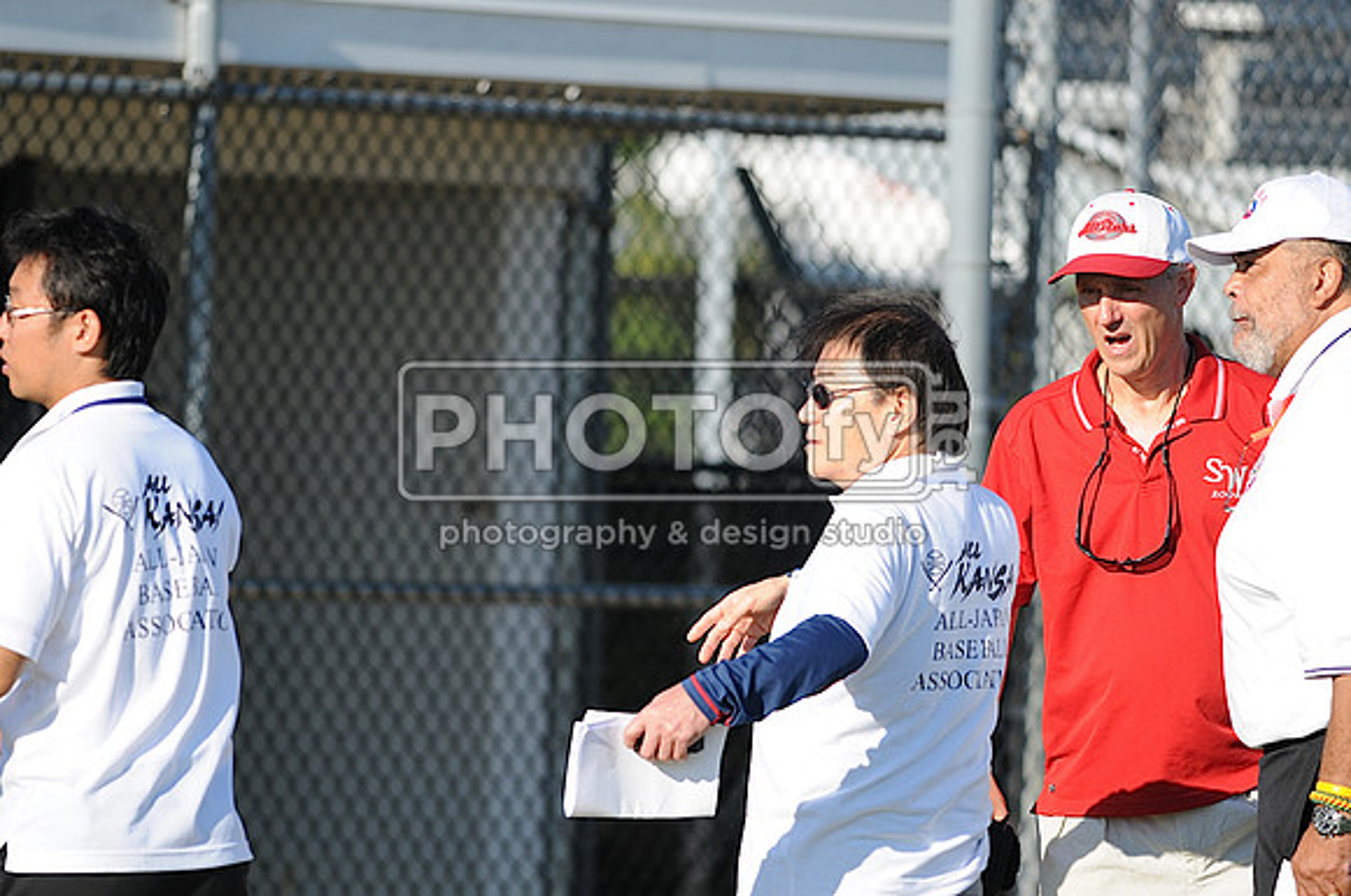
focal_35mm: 450
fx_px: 16864
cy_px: 448
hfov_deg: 4.6
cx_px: 676
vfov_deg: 3.0
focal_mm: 300
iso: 200
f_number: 4
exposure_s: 1/1250
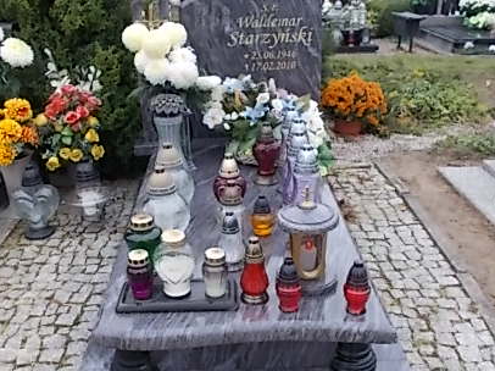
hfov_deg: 45.7
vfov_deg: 35.1
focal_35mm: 41
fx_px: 586
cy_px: 166
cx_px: 224
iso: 80
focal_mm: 4.6
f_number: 3.2
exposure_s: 1/30
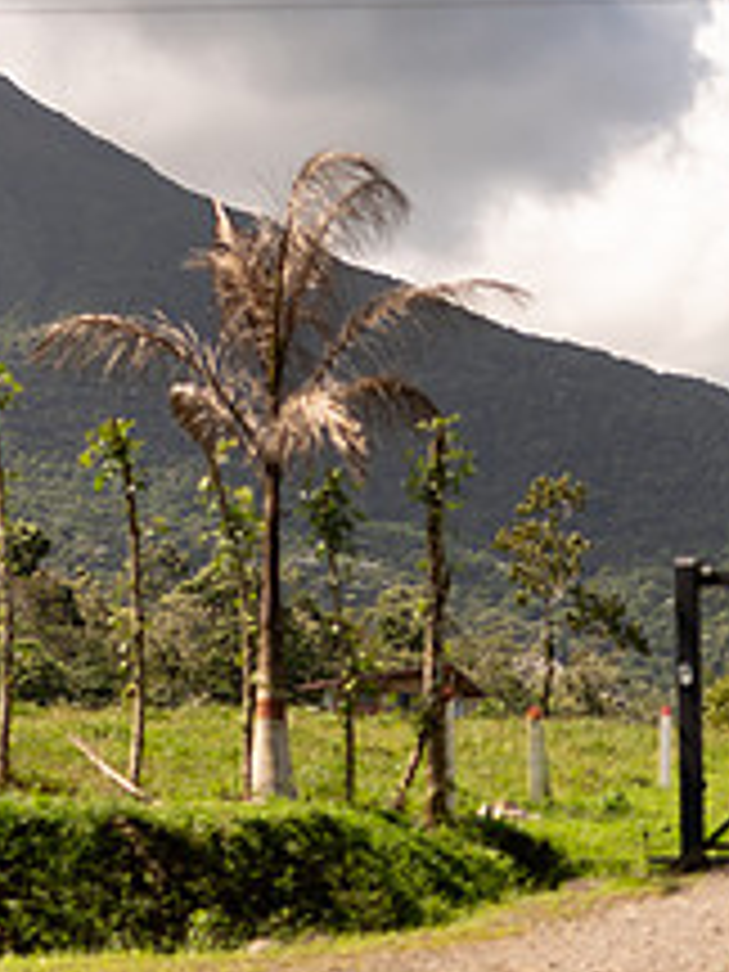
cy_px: 230
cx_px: -152
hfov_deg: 10.8
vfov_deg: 14.5
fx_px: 3791
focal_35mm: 135
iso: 100
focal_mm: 50
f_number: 1.4
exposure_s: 1/8000
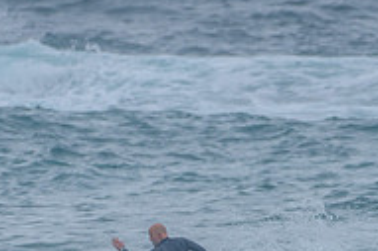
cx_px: 251
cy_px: 272
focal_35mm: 1861
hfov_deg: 1.1
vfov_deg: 0.7
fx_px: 19523
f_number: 5.6
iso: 400
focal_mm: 500
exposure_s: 1/1250
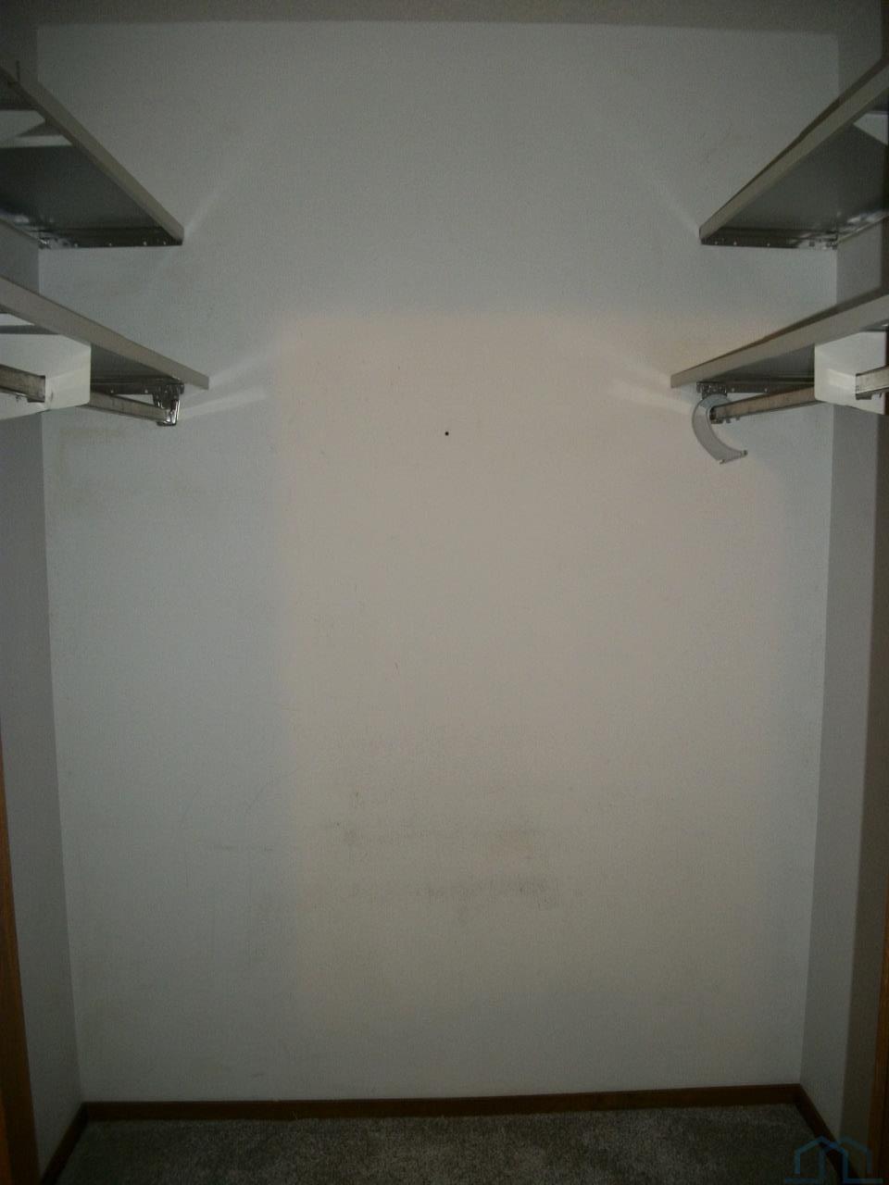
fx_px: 1096
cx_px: 444
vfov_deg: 56.8
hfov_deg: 44.2
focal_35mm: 32
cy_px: 592
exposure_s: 1/30
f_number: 2.9
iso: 160
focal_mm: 5.7
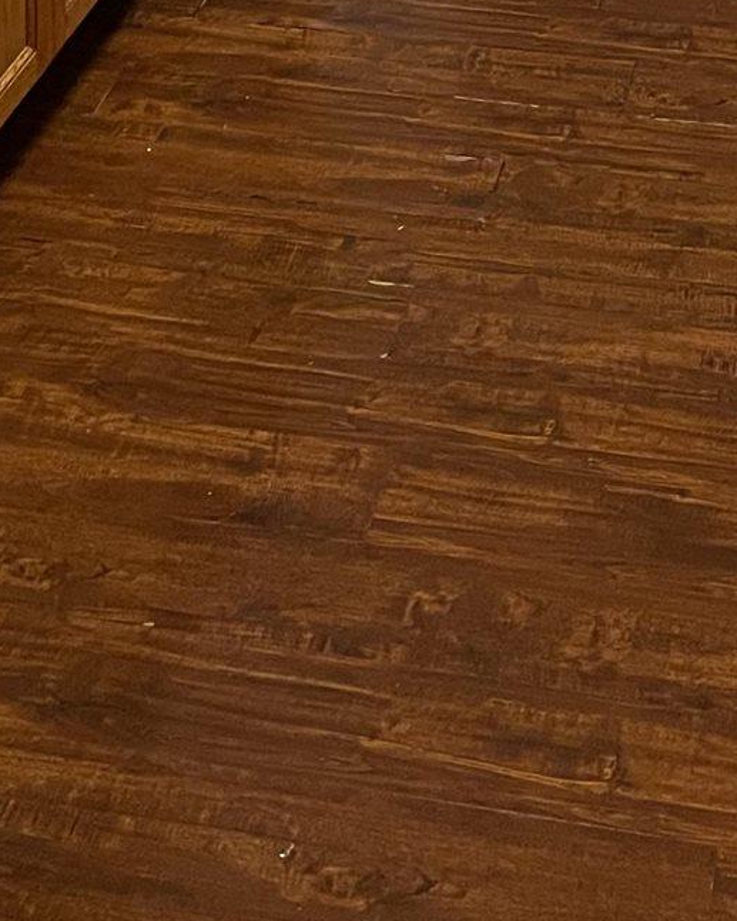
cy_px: -694
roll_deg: -0.6
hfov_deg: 17.7
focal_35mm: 87
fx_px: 2372
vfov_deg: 17.9
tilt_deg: -8.2
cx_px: 429
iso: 500
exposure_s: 1/60
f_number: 1.6
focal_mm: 5.1
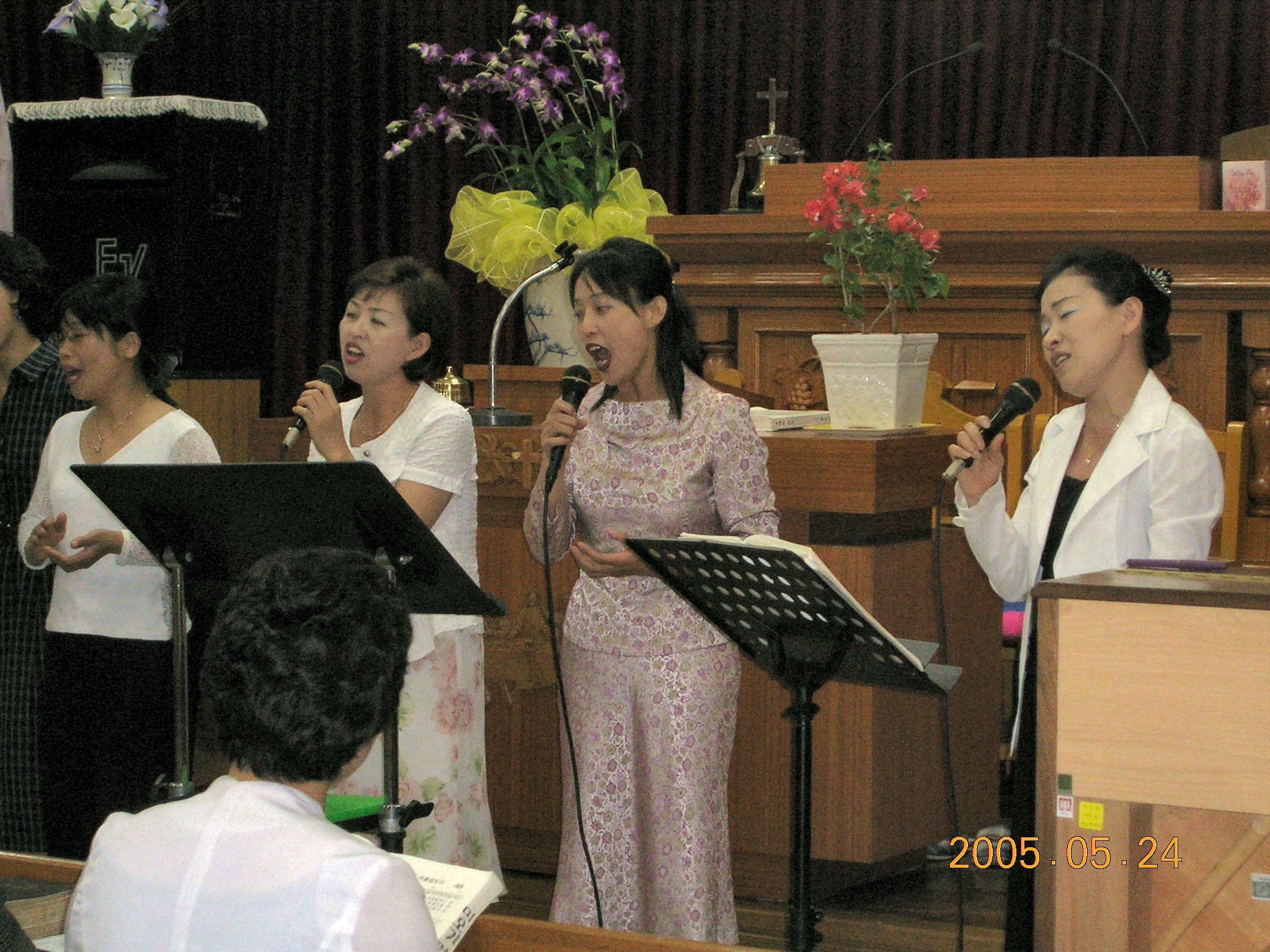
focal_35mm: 90
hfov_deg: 21.8
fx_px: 3302
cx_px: 635
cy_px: 476
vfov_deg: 16.4
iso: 200
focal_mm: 13.6
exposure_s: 1/60.1
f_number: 4.3
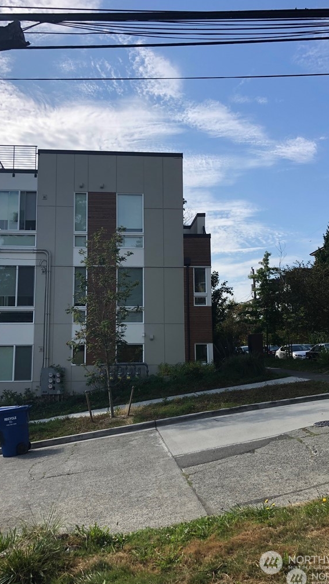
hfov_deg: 37.8
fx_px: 481
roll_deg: -1.2
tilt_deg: +8.2
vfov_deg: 62.6
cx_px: 151
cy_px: 293
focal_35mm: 31
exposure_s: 1/2088
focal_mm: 3.99
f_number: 1.8
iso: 20
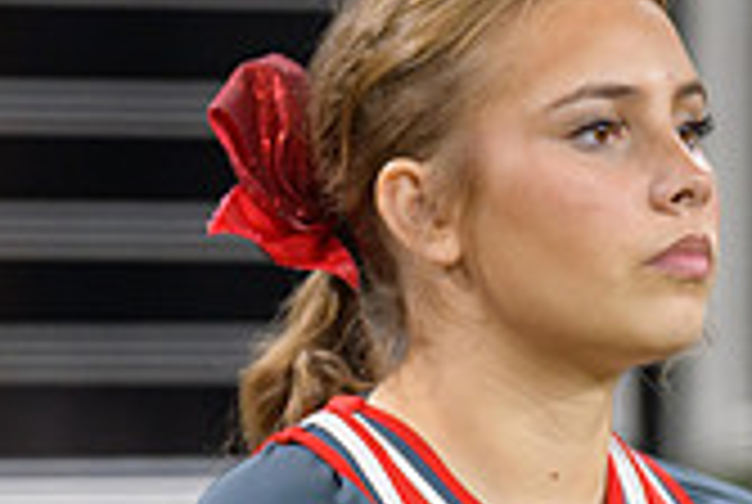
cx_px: 423
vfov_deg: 1.3
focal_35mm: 1041
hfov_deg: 2.0
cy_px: 691
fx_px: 21784
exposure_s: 1/400
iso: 1000
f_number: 2.8
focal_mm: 300
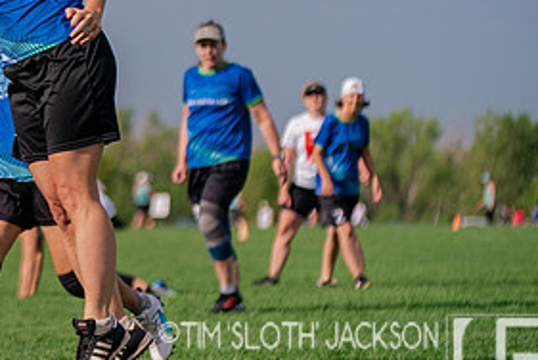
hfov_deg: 6.8
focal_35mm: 301
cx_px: -43
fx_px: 4503
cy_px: 52
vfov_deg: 4.6
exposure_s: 1/10000
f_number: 2.8
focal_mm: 117
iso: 500
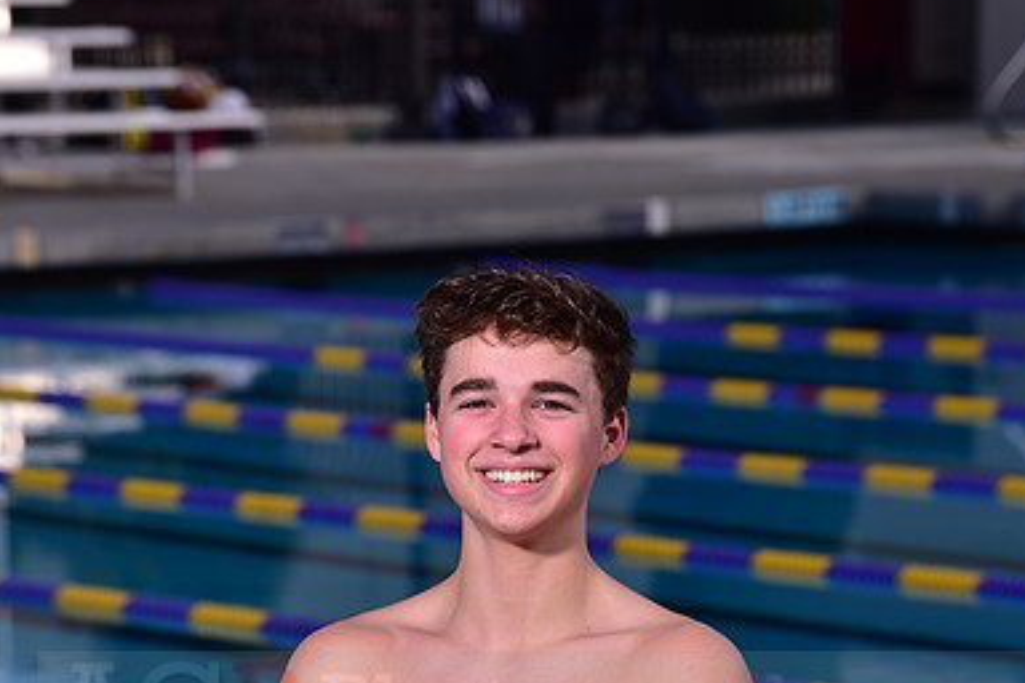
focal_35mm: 242
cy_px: 688
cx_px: 514
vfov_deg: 5.7
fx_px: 6890
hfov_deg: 8.5
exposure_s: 1/250
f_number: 8
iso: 80
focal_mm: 160
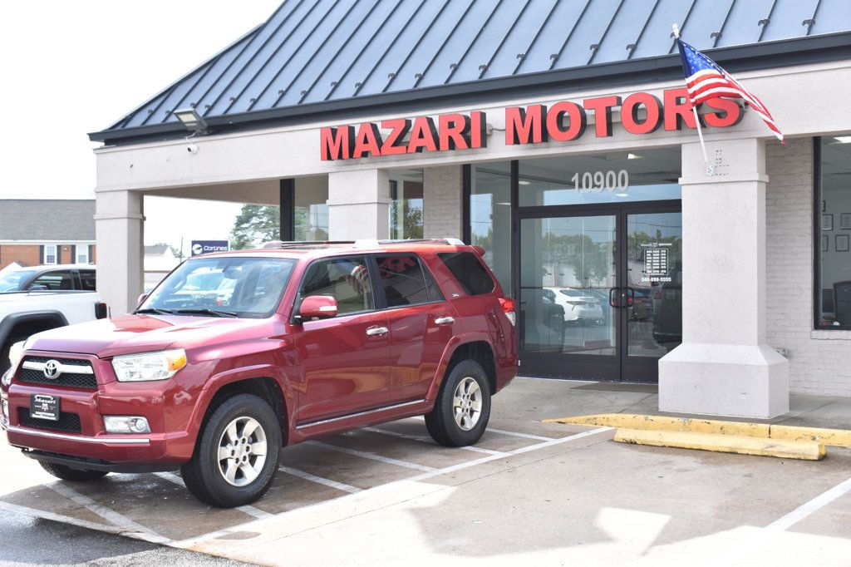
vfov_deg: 28.9
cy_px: 284
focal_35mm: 46
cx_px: 426
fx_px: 1099
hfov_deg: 42.3
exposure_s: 1/250
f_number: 8
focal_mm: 31
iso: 280
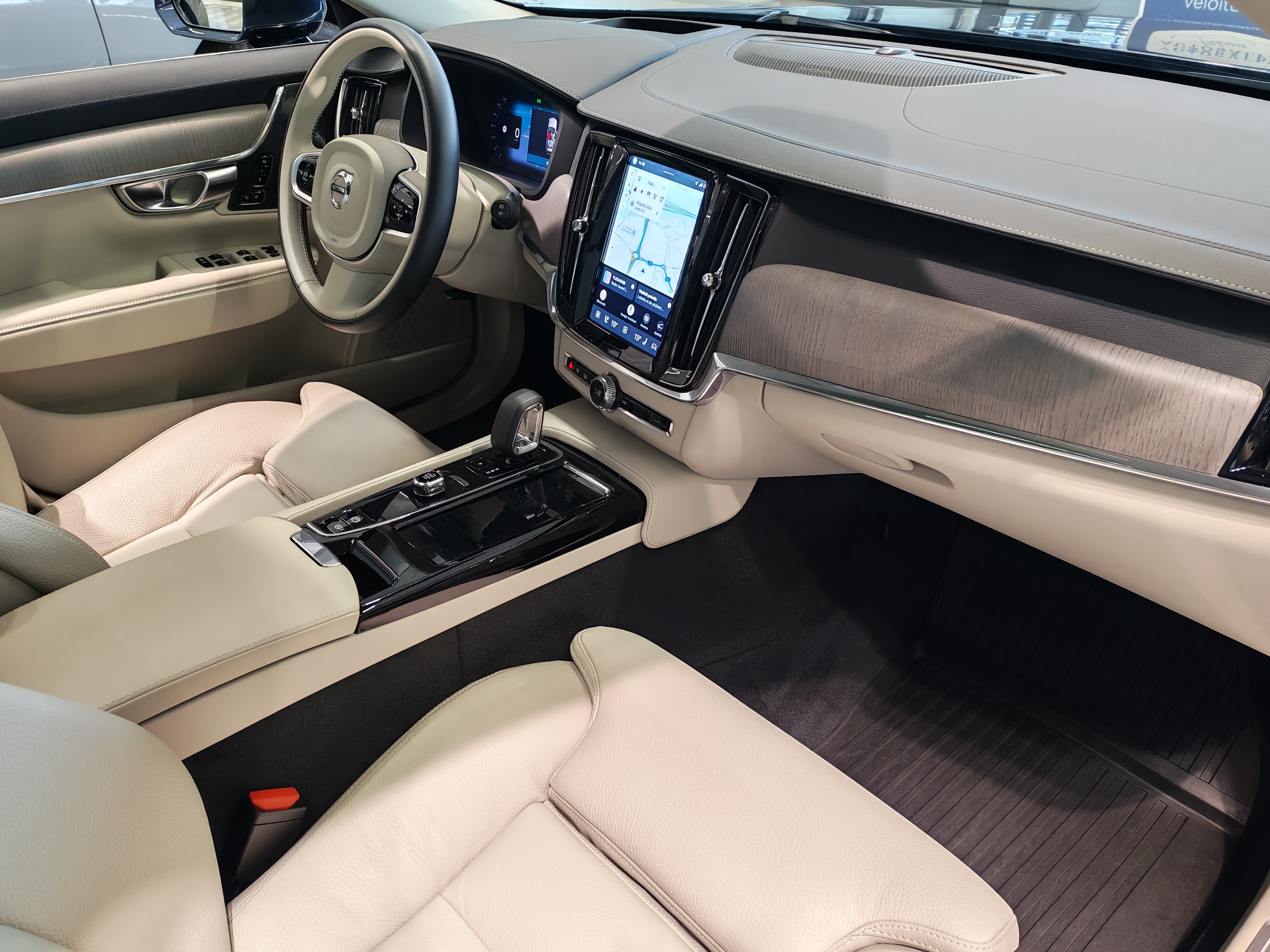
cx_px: 635
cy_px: 476
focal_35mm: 29
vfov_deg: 48.2
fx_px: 1064
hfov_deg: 61.7
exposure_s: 1/100
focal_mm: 6.12
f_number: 1.9
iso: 323
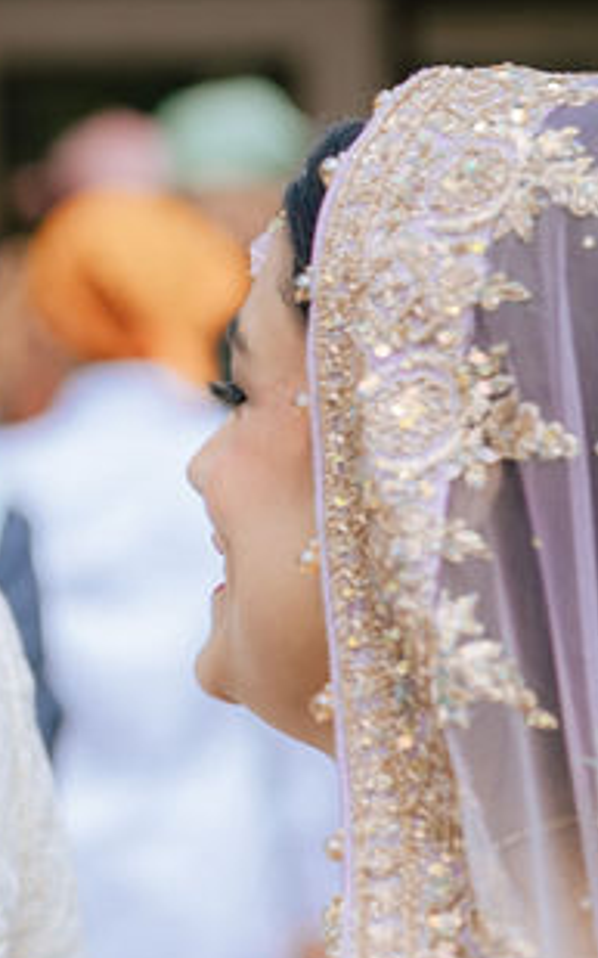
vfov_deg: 9.4
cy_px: 605
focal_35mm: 222
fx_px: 5792
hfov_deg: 5.8
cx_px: -294
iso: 100
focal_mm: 70
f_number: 2.8
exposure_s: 1/500
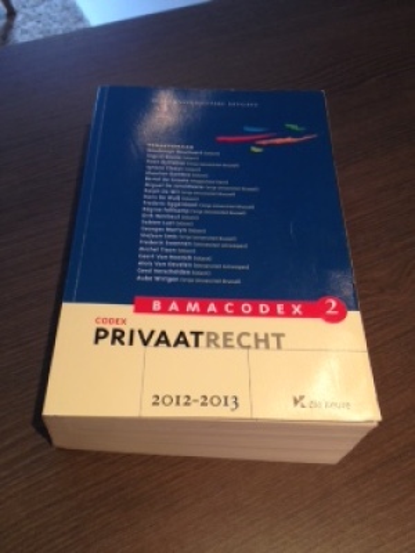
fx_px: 559
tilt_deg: -56.8
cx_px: 208
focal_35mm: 35
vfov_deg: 52.6
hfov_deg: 40.7
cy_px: 276
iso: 64
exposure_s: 1/20
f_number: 2.4
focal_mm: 4.28
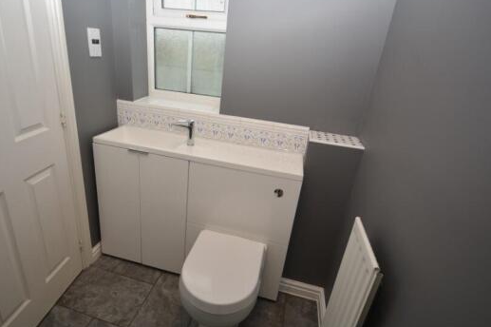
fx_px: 259
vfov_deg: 64.4
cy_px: 149
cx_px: 233
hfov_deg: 86.9
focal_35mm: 19
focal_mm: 10
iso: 100
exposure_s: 1/60
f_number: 4
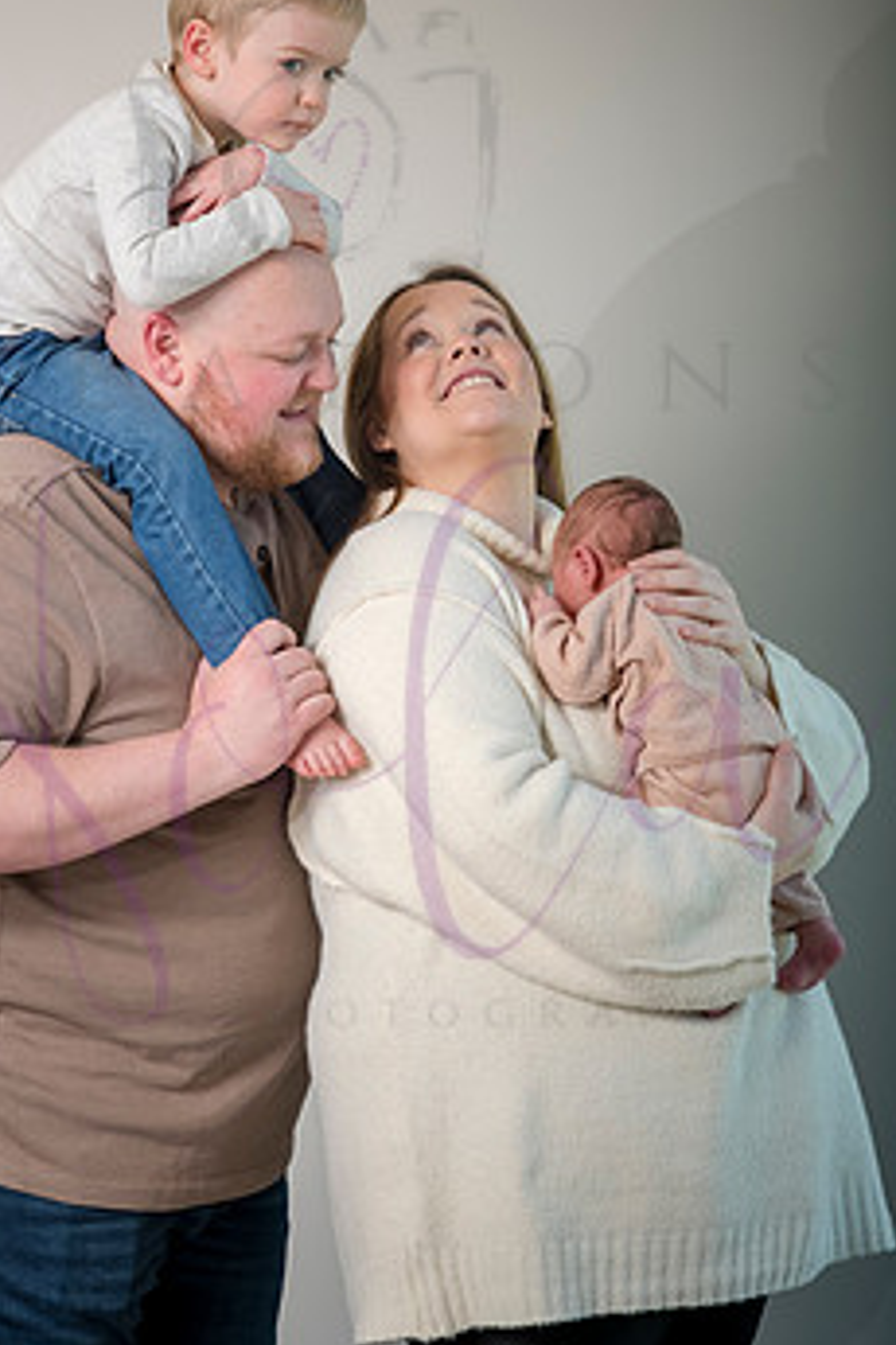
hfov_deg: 12.3
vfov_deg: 18.4
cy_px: 515
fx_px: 4144
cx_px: 327
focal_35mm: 111
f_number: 8
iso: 500
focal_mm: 85
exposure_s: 1/250
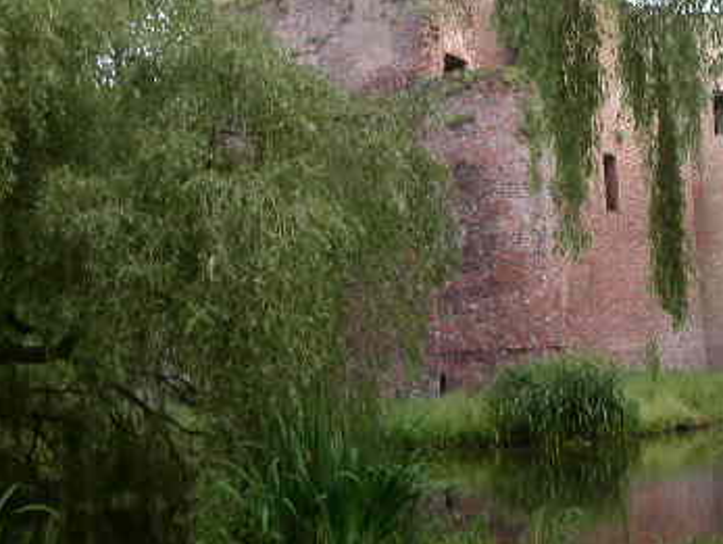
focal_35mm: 70
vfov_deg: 20.9
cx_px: 529
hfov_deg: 27.4
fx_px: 1464
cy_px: 165
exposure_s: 1/60
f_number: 3.5
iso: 100
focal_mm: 7.8
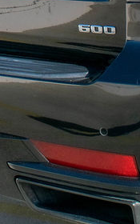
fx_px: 922
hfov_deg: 8.6
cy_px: -178
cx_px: -45
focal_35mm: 151
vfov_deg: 12.6
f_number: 10
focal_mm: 18
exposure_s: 1/400
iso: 200
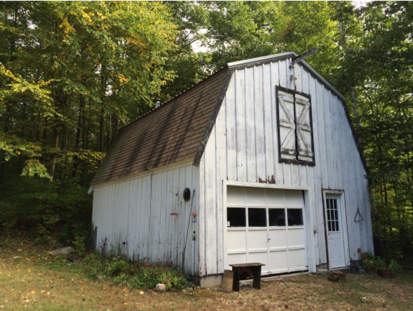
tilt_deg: +9.4
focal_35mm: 29
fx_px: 346
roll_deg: +1.1
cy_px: 156
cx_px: 206
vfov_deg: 48.3
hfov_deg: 61.6
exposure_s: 1/214
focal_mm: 4.15
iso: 32
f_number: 2.2
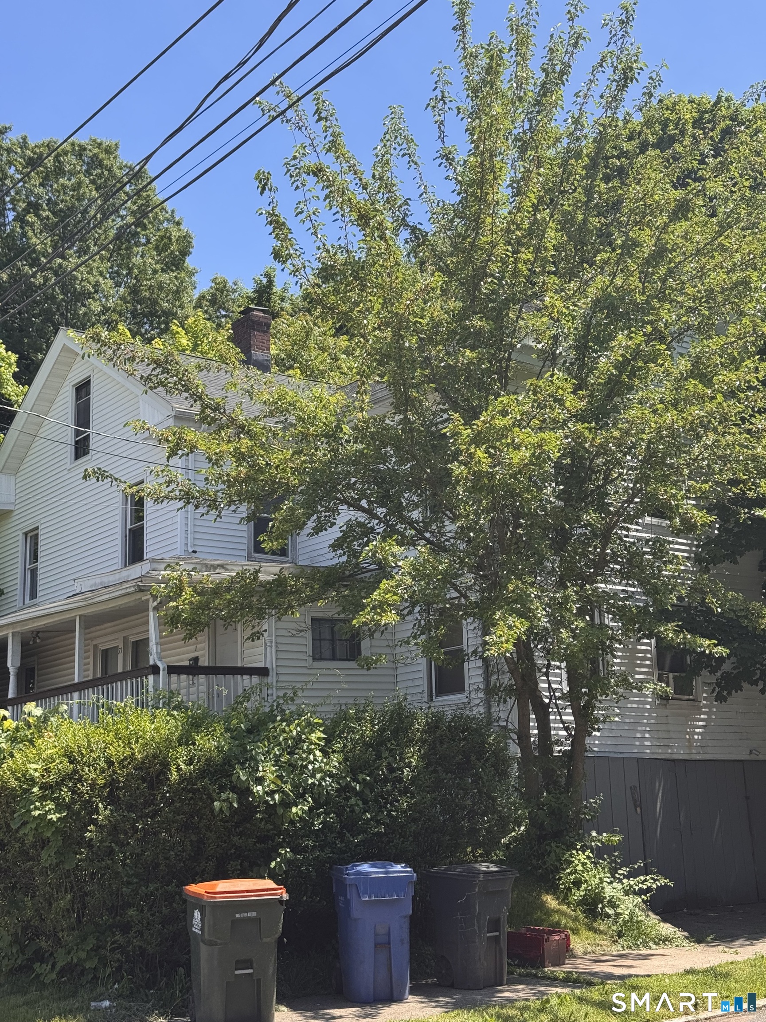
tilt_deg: +11.8
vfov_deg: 39.7
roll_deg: +2.7
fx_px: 1416
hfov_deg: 30.3
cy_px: 511
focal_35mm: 48
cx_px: 383
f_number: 1.78
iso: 64
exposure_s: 1/1869
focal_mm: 6.76
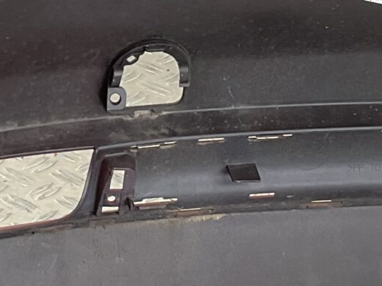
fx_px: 1589
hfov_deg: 13.7
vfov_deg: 10.3
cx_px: 158
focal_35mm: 144
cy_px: 69
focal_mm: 3
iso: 16
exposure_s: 1/114
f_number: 1.8
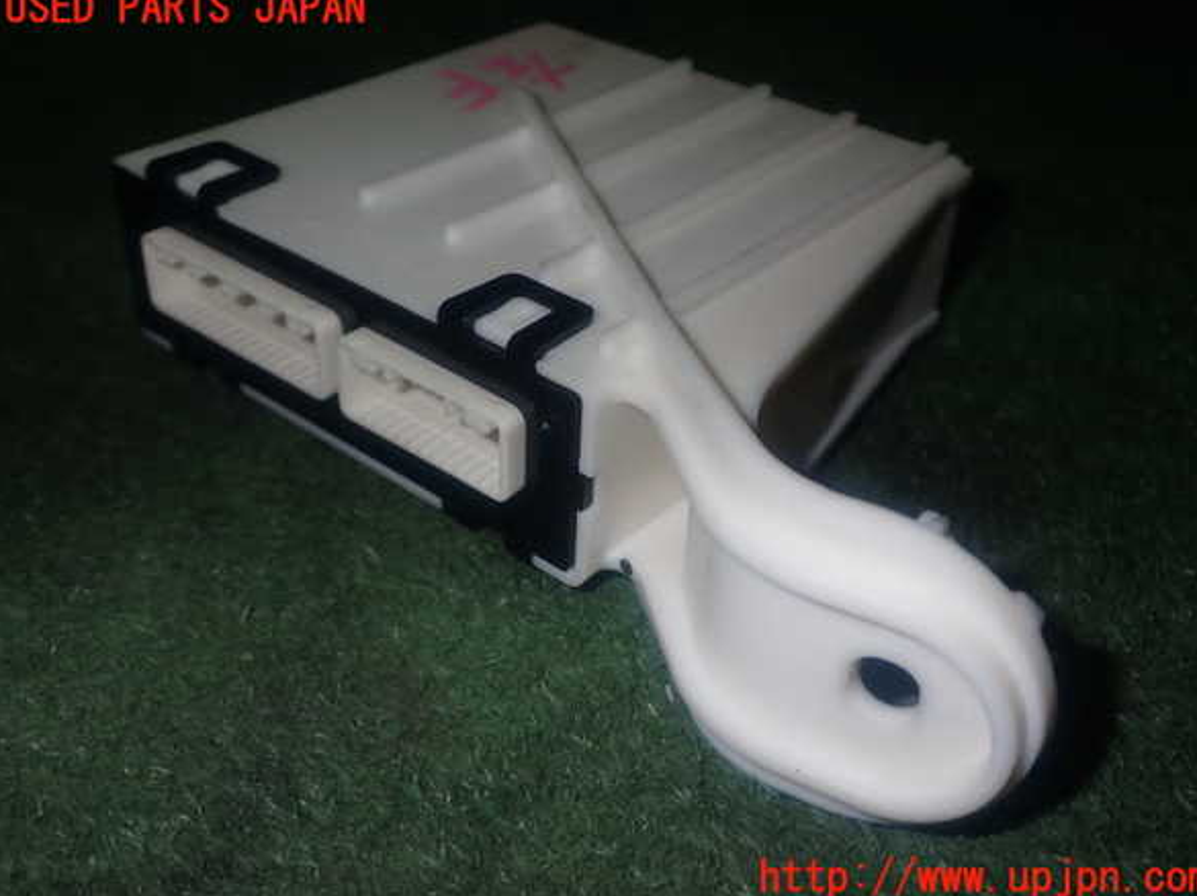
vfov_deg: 36.8
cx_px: 608
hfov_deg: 47.9
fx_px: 1348
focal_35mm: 39
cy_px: 444
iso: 200
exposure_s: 1/40
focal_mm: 6.83
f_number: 8
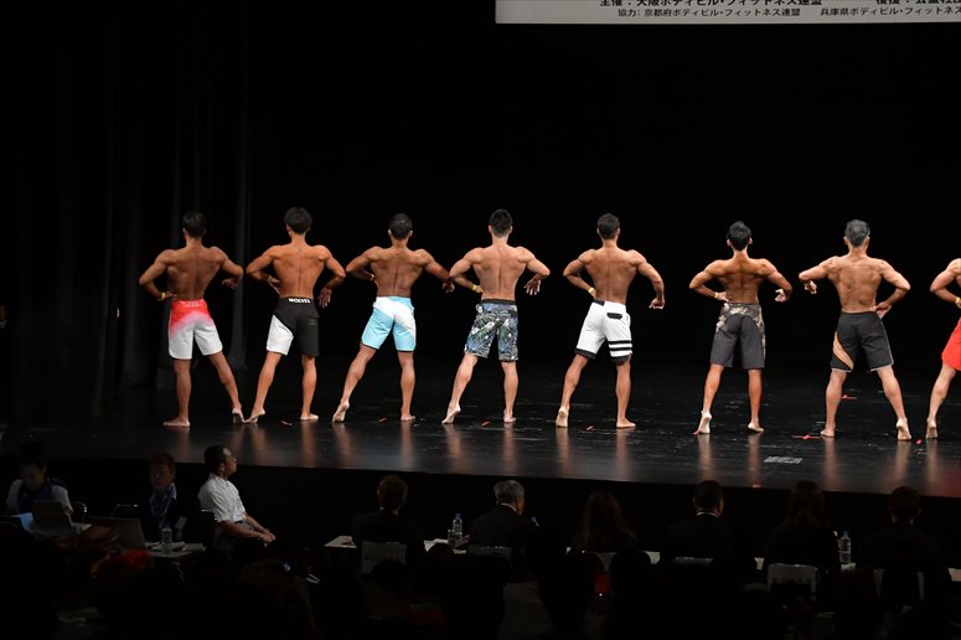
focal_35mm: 102
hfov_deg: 20.0
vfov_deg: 13.4
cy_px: 320
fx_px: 2722
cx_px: 480
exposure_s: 1/400
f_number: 5.6
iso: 3200
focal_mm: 68
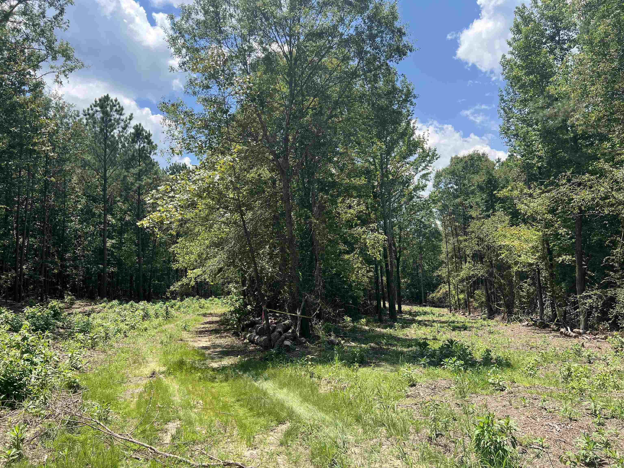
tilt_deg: +5.6
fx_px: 469
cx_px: 312
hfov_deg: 67.3
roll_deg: +3.0
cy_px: 234
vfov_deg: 53.1
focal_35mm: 26
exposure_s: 1/2165
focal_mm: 5.7
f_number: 1.5
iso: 50
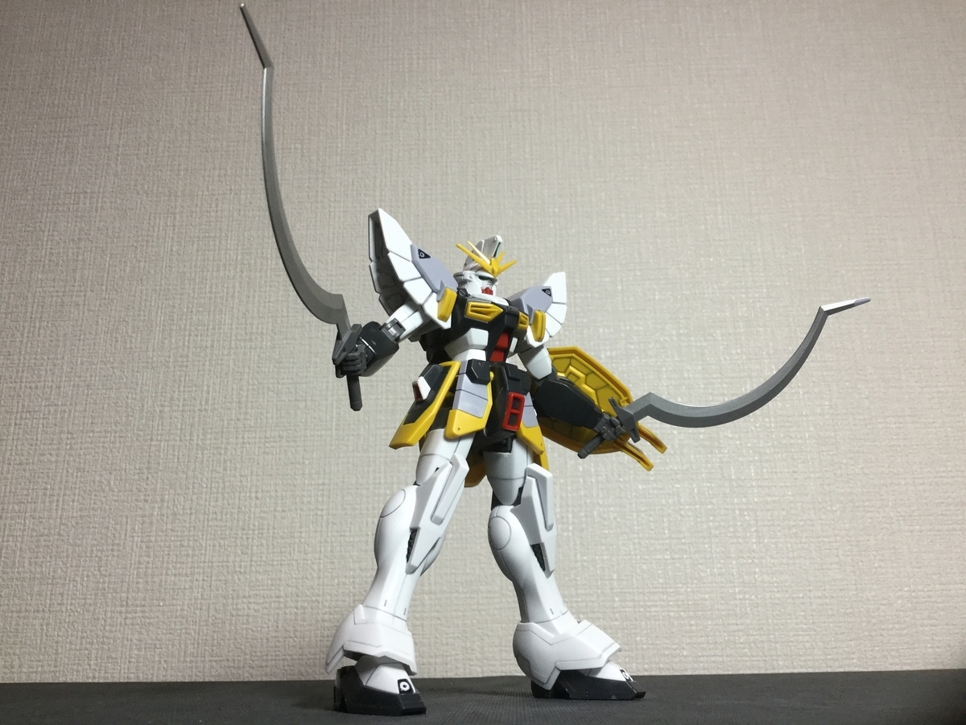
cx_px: 483
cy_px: 362
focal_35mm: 31
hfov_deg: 58.4
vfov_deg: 45.4
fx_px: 865
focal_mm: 3.3
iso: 32
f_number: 2.4
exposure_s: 1/30
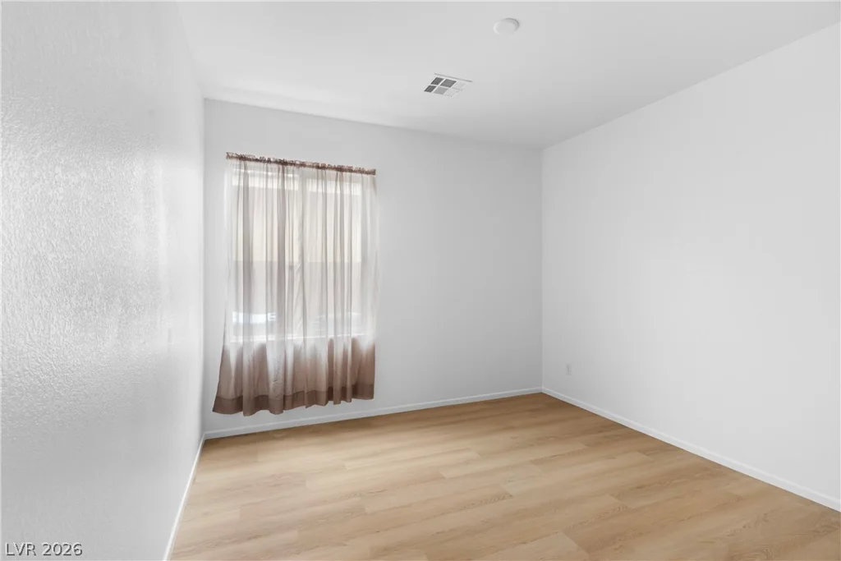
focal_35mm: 17
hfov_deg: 93.3
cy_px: 280
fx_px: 397
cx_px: 420
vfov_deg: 70.5
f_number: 8
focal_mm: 17
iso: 400
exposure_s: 1/5
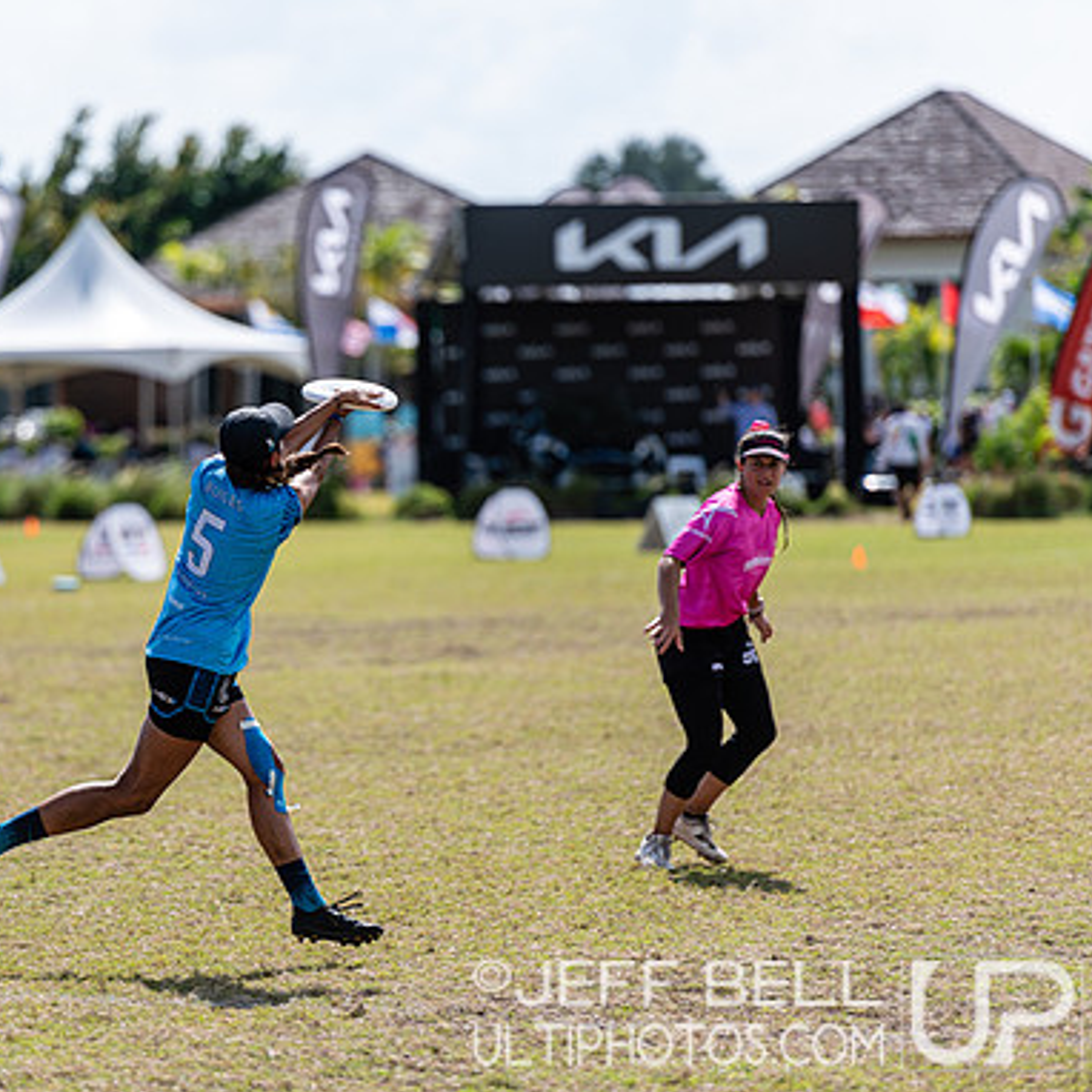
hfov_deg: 6.8
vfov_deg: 6.8
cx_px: 283
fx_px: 9208
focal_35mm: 258
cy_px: 547
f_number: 3.2
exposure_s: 1/1250
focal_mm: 200
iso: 64
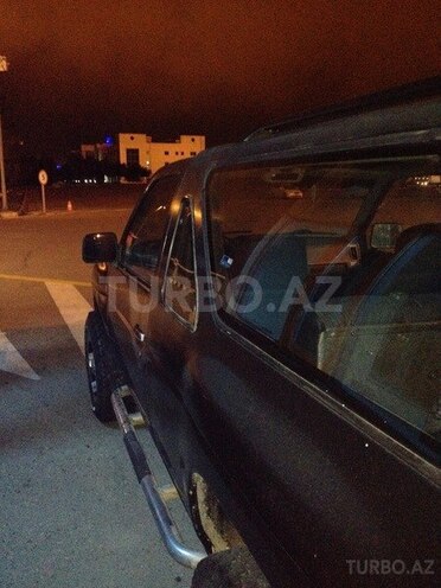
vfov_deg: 52.6
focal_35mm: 35
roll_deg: +0.7
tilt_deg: -11.7
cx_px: 220
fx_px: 595
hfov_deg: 40.7
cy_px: 294
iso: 800
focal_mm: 4.28
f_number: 2.4
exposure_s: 1/16
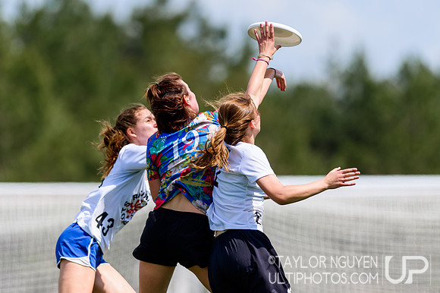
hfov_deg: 5.2
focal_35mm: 399
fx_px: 4876
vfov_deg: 3.4
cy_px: 117
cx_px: 194
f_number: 2.8
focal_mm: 300
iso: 100
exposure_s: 1/3200
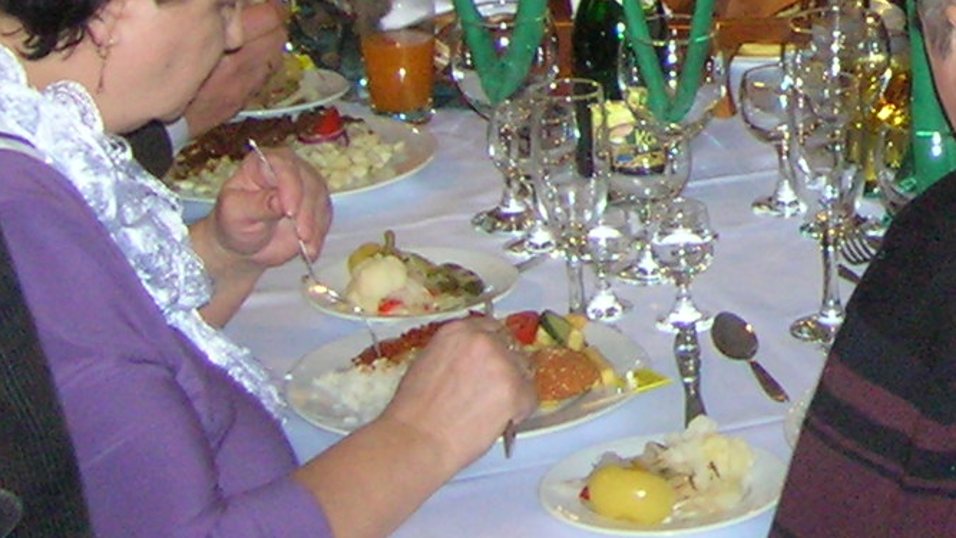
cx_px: 1214
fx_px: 3219
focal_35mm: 127
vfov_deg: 9.2
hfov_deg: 16.1
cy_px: -311
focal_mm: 5.7
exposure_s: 1/60.1
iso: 182
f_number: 2.9
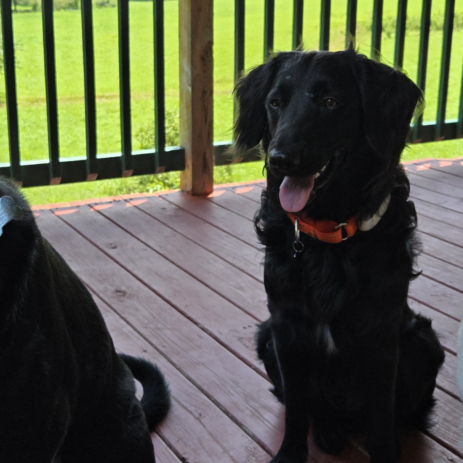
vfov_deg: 32.6
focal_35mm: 52
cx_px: 187
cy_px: 167
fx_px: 787
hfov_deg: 32.7
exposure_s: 1/2820
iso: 80
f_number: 1.8
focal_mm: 5.4
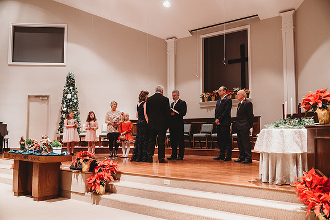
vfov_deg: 38.9
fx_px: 312
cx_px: 165
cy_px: 110
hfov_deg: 55.8
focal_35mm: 34
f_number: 4
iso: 2000
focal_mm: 34
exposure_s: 1/125
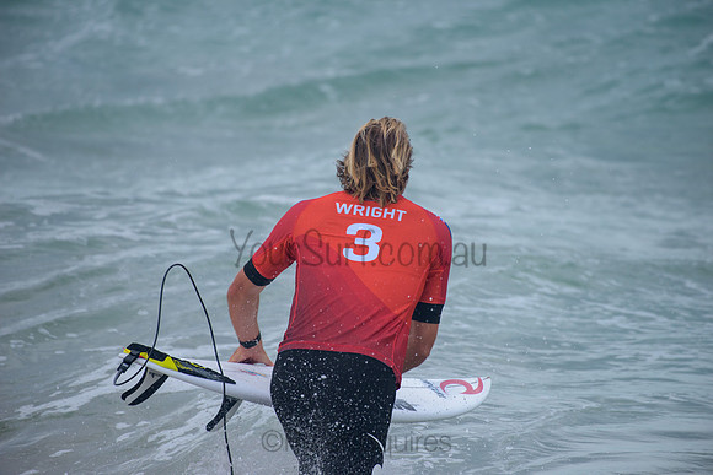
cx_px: 356
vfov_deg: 2.8
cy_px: 238
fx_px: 9905
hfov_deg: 4.1
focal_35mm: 500
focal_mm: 500
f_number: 5.6
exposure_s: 1/2000
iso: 500
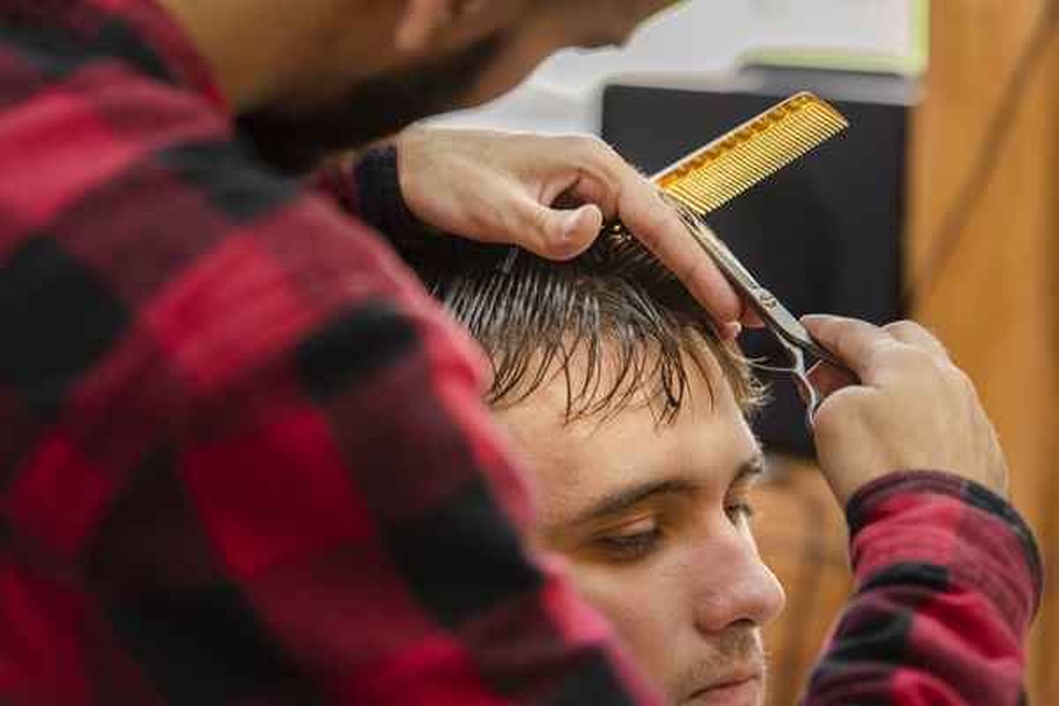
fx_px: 3971
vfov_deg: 10.2
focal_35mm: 135
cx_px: 530
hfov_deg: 15.2
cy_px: 353
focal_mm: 135
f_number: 4.5
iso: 500
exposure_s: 1/125
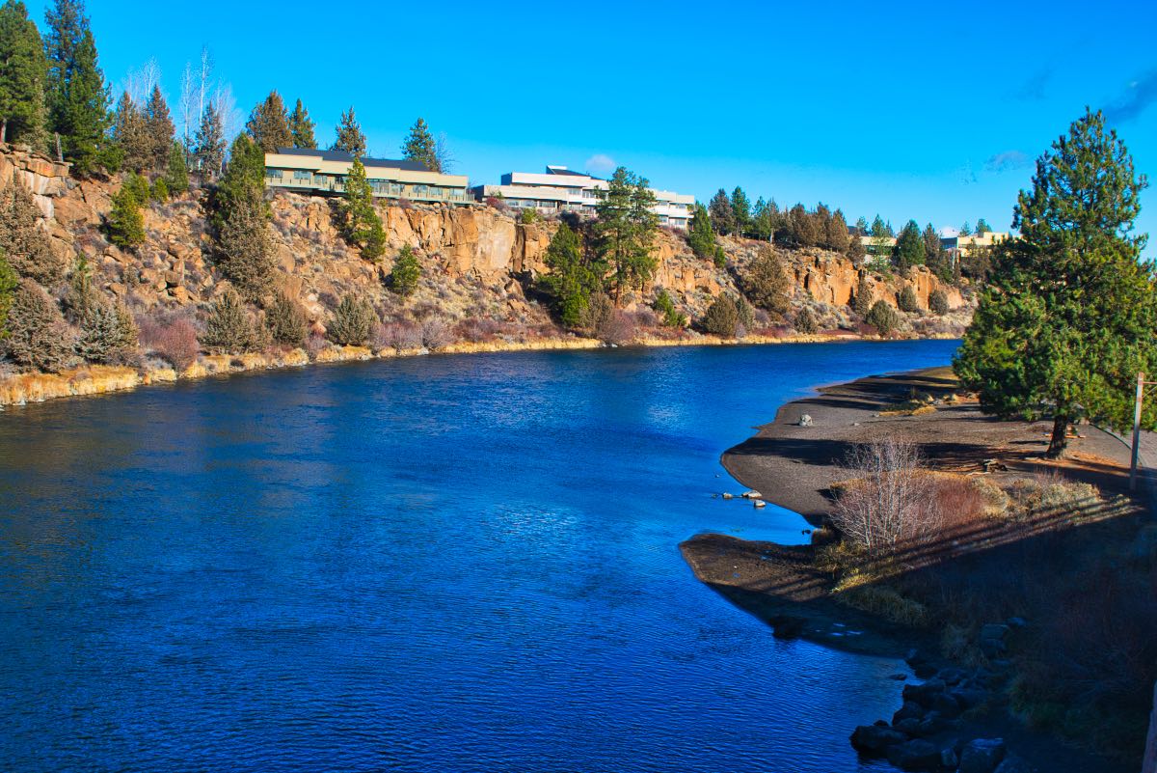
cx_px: 578
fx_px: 1447
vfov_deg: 29.9
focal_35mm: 45
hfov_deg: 43.6
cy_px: 386
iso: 400
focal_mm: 30
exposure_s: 1/400
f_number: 11
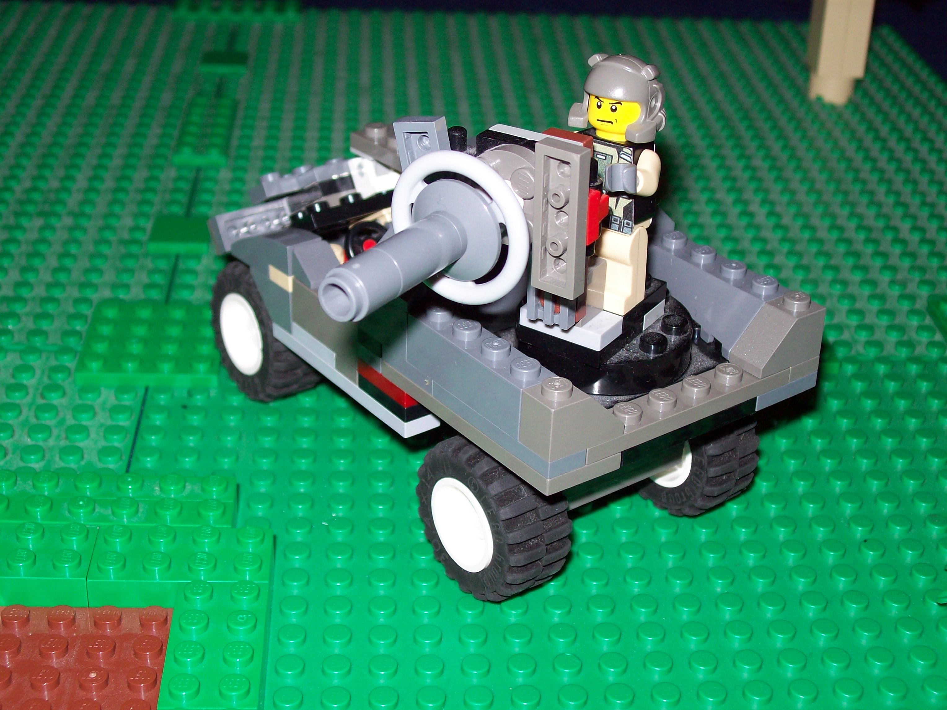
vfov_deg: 26.1
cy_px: 355
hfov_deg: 34.3
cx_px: 474
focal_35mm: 56
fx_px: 1532
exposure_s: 1/84.5
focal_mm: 9.4
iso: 80
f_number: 3.4
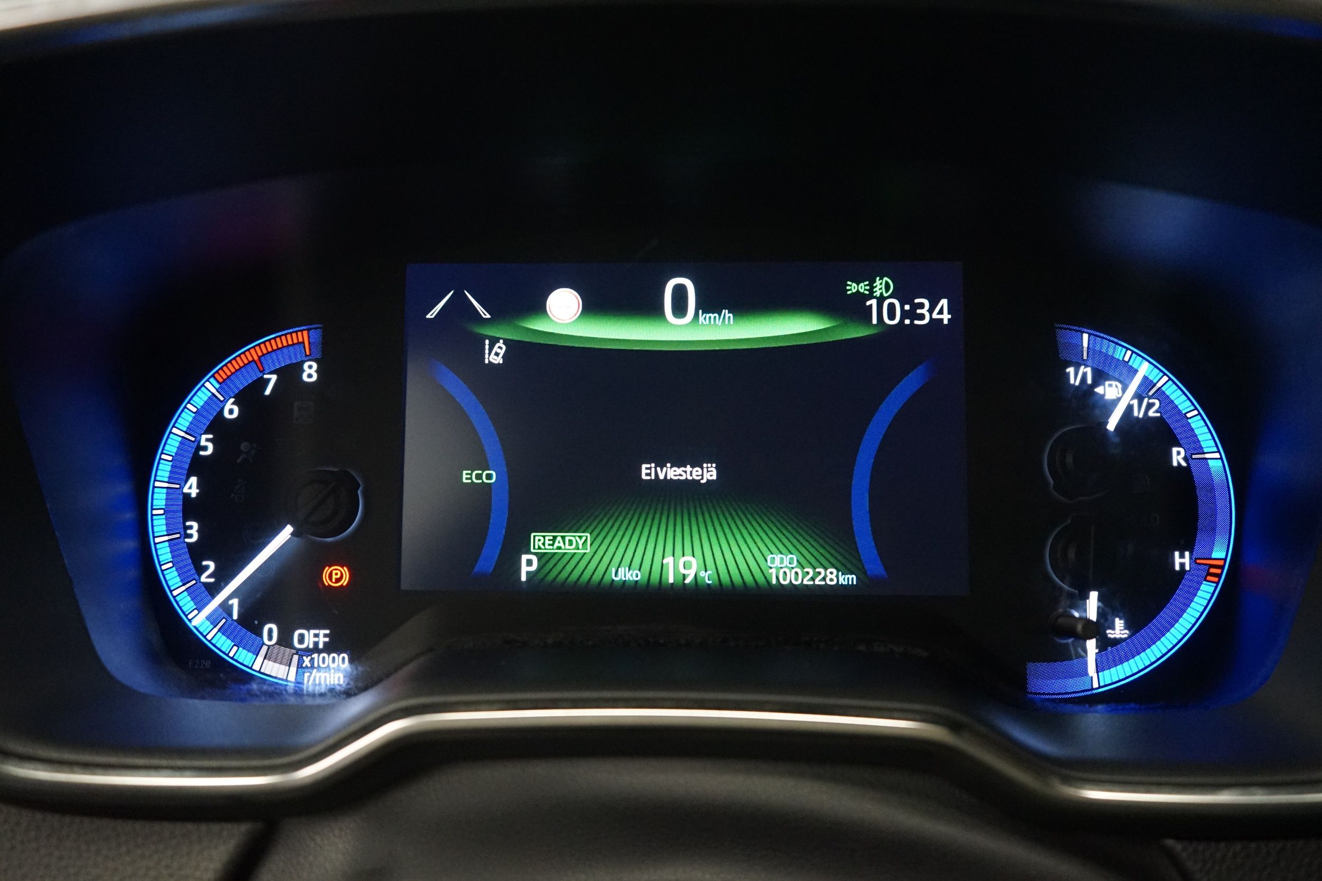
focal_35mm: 31
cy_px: 440
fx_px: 1138
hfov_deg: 60.3
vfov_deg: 42.3
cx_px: 661
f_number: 4
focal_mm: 31
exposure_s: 1/60
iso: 5000
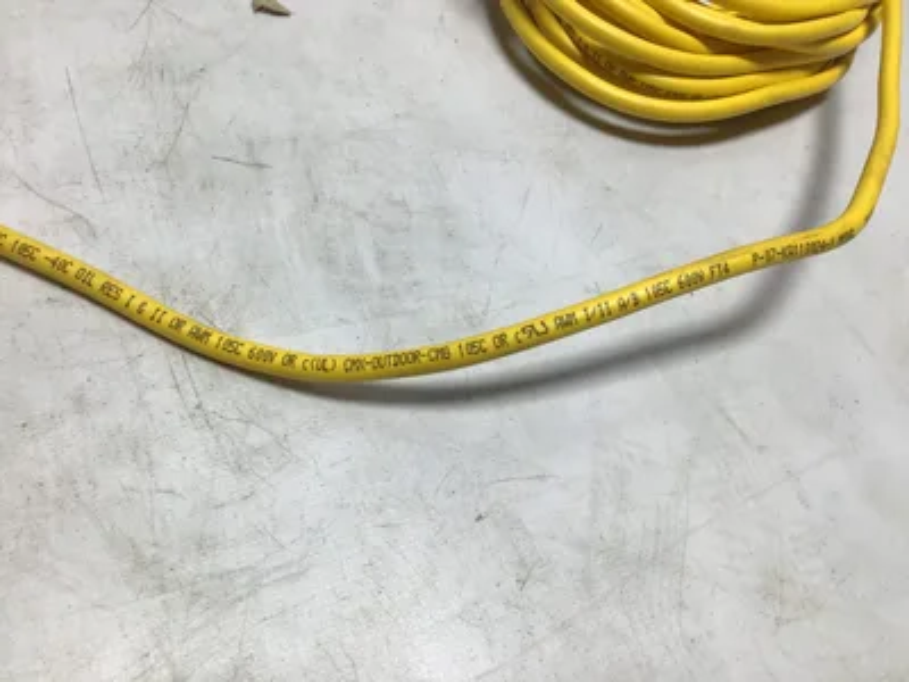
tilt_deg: -55.4
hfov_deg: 58.4
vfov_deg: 45.4
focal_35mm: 31
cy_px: 341
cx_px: 454
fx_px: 814
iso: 25
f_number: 2.4
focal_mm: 3.3
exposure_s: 1/185
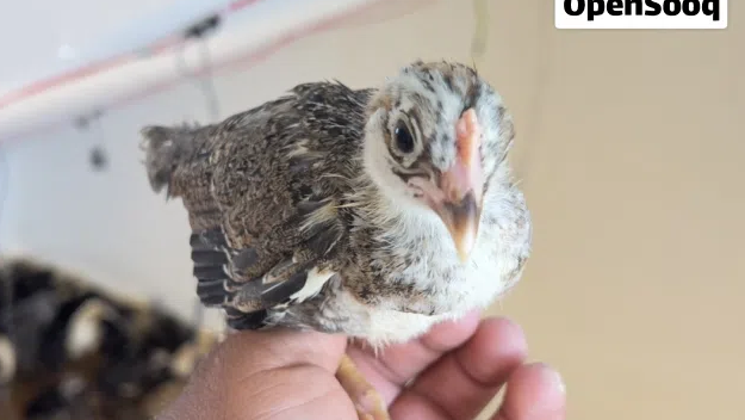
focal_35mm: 29
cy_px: 200
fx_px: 573
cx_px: 375
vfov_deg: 40.2
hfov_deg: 66.0
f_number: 1.5
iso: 125
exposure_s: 1/100
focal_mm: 5.7
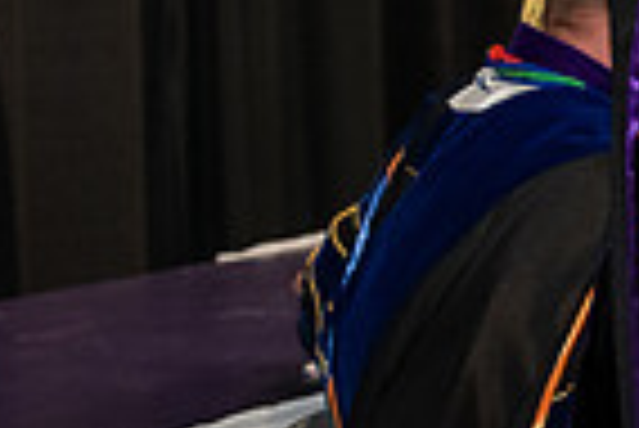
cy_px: -106
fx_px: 5082
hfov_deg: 7.1
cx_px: 990
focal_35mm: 286
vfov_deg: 4.8
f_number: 5
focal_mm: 70
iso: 2500
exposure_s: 1/200
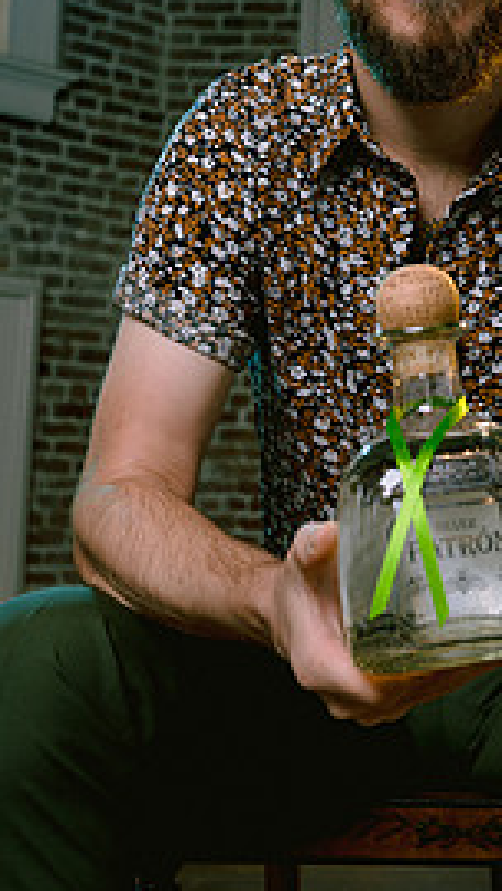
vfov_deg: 34.1
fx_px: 1443
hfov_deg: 19.3
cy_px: 327
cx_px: 469
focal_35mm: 61
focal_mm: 35
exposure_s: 1/160
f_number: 5.6
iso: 200
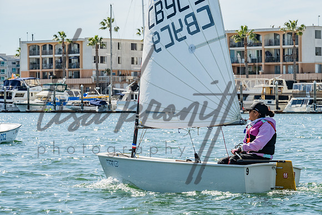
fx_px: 1271
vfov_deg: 9.7
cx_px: 207
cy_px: 115
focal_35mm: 142
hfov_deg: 14.4
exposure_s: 1/320
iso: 250
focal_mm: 110
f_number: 10
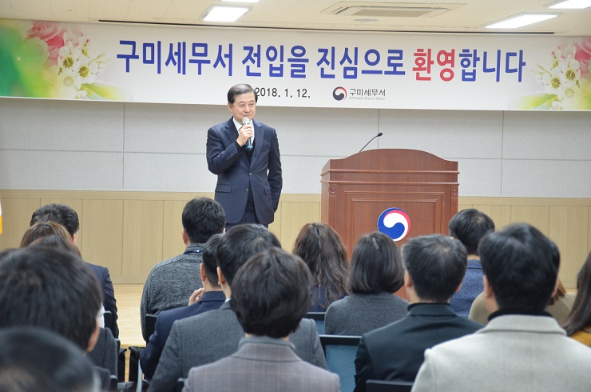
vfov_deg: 14.6
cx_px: 296
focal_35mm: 93
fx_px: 1523
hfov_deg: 22.0
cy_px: 196
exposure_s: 1/30
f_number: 5.3
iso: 900
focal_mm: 62
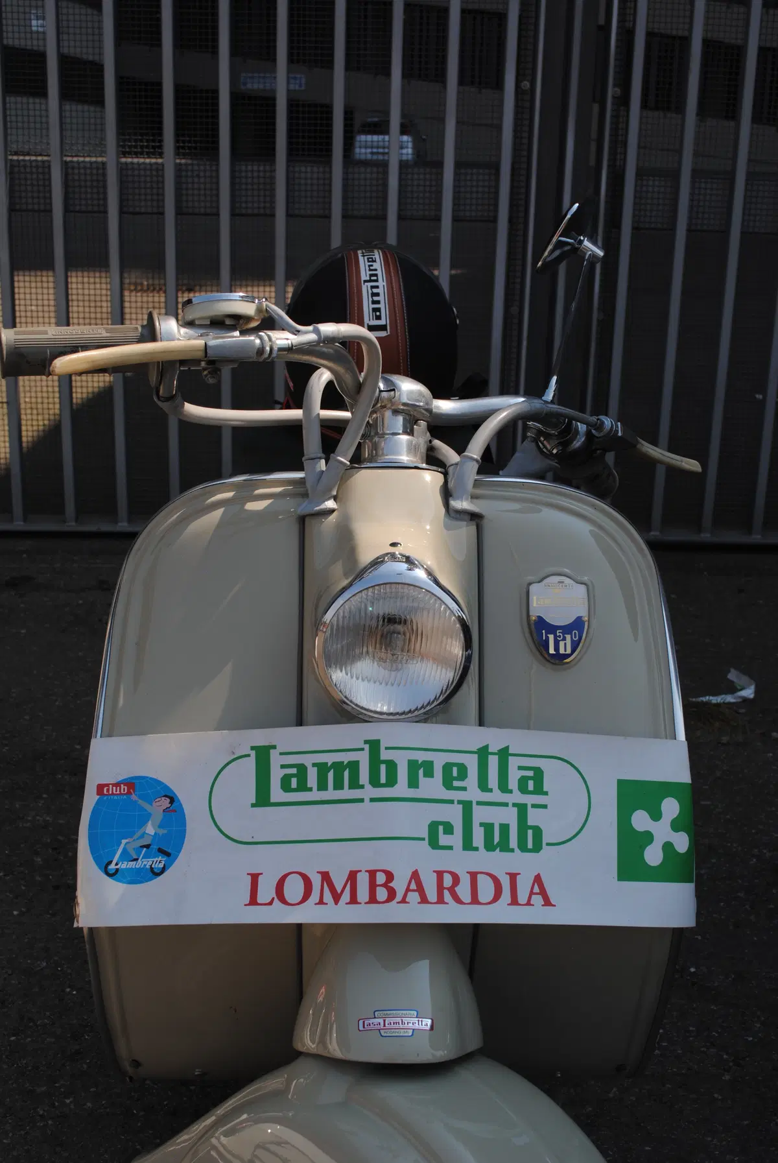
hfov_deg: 29.9
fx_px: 1455
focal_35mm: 45
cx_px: 389
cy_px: 582
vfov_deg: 43.6
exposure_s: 1/200
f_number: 7.1
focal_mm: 30
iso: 100
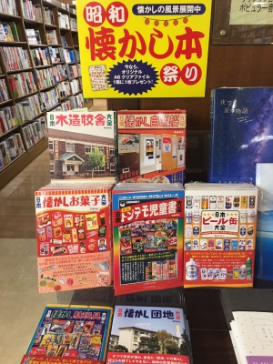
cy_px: 182
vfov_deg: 61.7
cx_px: 136
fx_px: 305
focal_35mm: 29
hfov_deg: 48.2
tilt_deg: -20.7
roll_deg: -0.7
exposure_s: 1/15
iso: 40
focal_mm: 4.15
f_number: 2.2
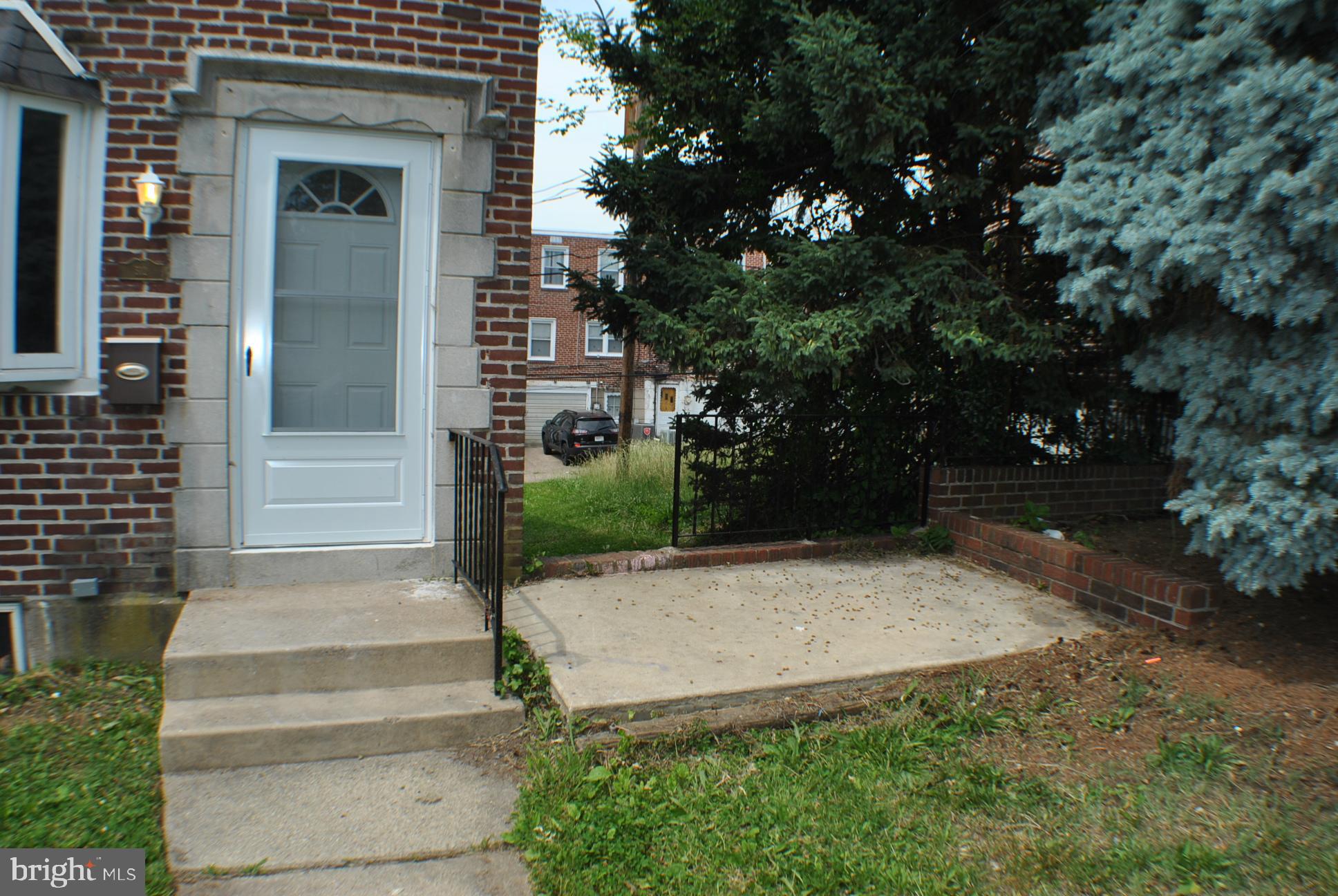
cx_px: 669
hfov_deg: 57.2
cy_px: 448
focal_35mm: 33
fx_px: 1228
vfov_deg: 40.1
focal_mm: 22
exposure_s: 1/200
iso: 100
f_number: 8
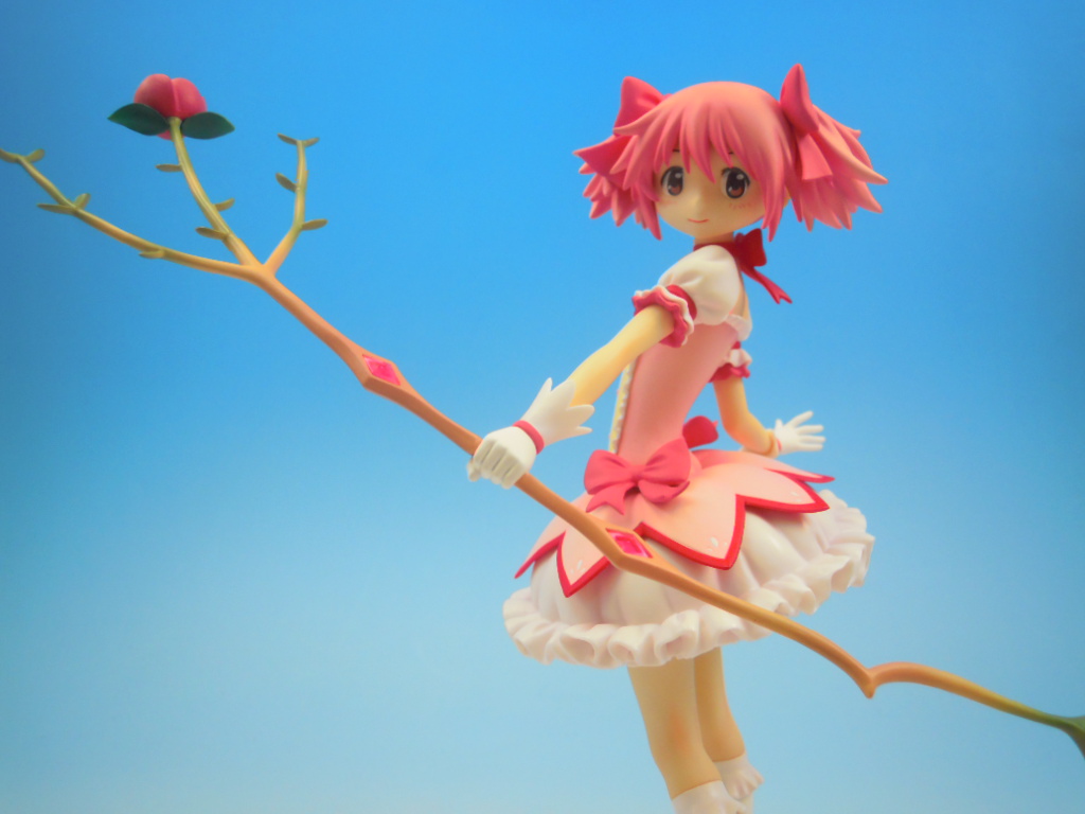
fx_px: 878
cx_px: 542
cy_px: 407
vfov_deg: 49.7
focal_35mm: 28
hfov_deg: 63.4
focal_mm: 5
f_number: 2.7
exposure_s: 1/250
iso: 320
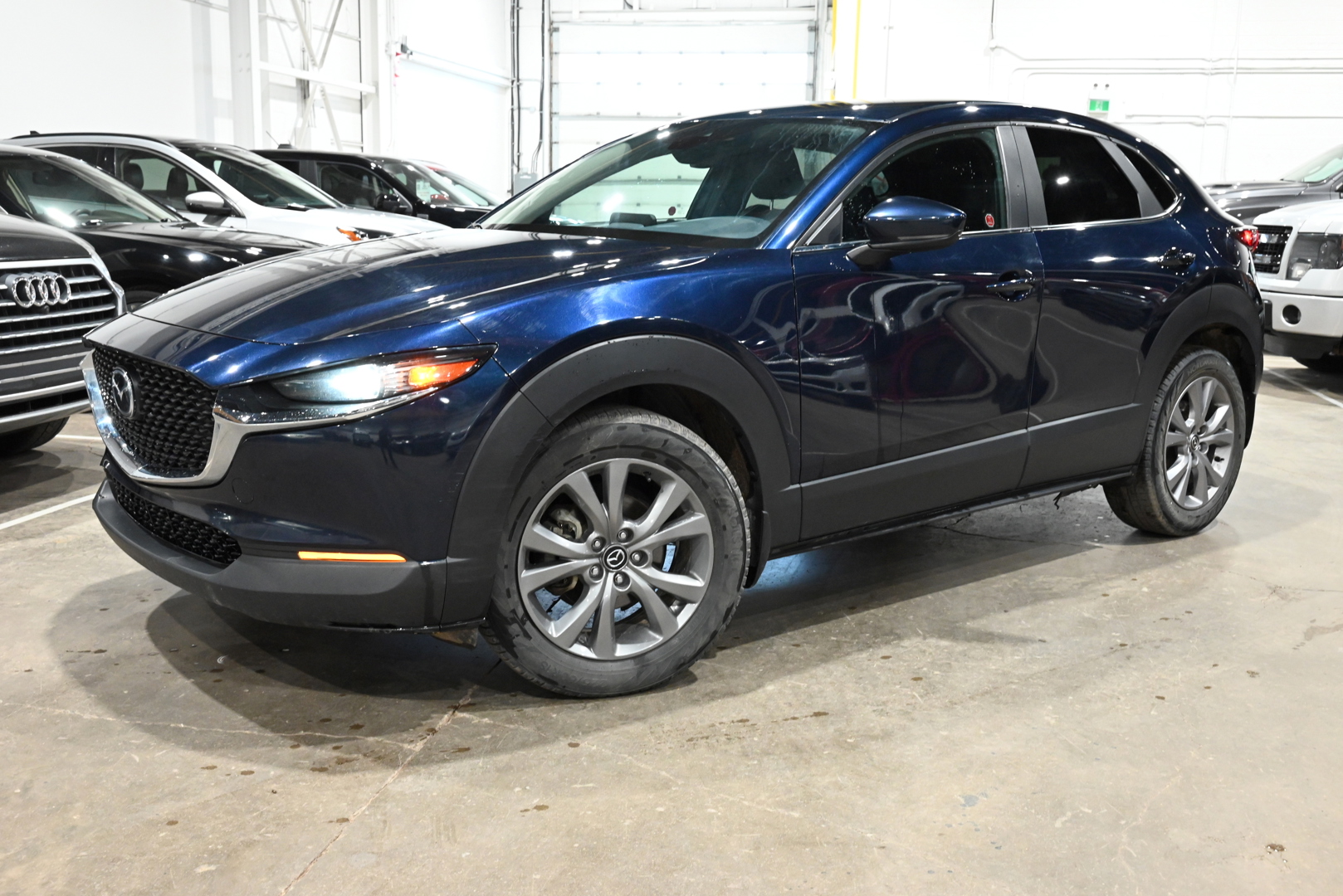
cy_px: 448
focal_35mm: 34
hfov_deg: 55.1
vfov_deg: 38.4
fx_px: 1287
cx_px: 672
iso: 4000
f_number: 8
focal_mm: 34.5
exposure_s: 1/50
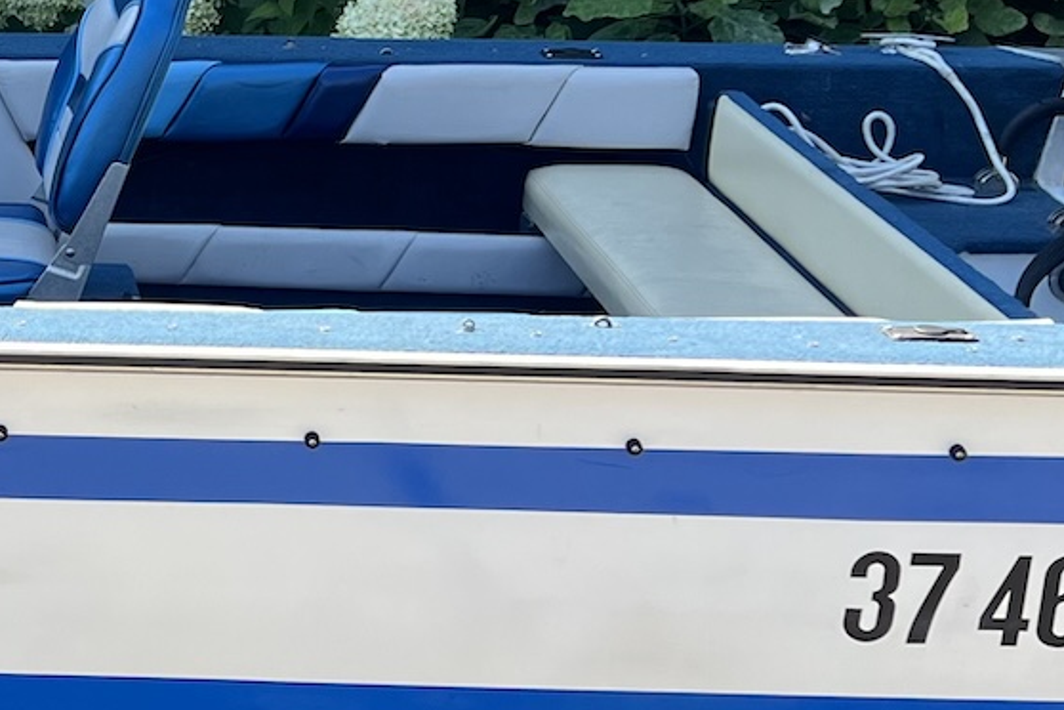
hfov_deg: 20.7
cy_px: 286
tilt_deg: -15.2
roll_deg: +1.9
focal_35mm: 93
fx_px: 2748
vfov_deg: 14.7
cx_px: -141
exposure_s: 1/949
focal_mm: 5.7
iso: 50
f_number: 1.5
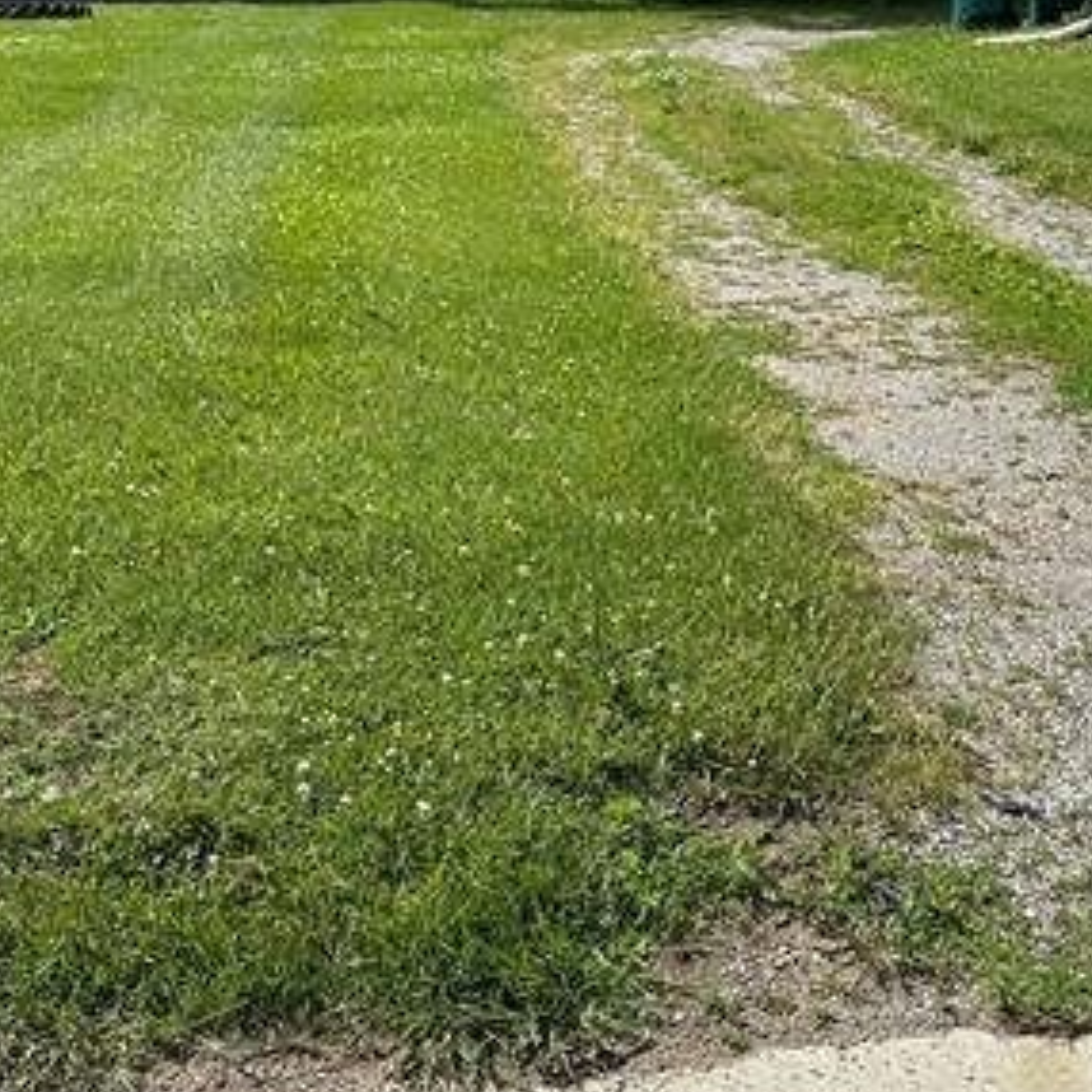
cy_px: 298
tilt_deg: -7.2
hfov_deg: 30.0
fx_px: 2034
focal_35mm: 57
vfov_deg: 29.7
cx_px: 504
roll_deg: +0.8
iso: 80
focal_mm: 6.86
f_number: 1.78
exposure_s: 1/6623
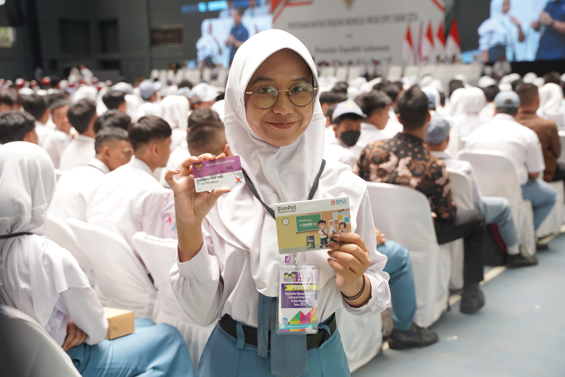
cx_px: 282
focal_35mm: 42
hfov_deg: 46.6
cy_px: 188
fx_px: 656
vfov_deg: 32.0
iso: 250
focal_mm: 41.8
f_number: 4
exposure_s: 1/160
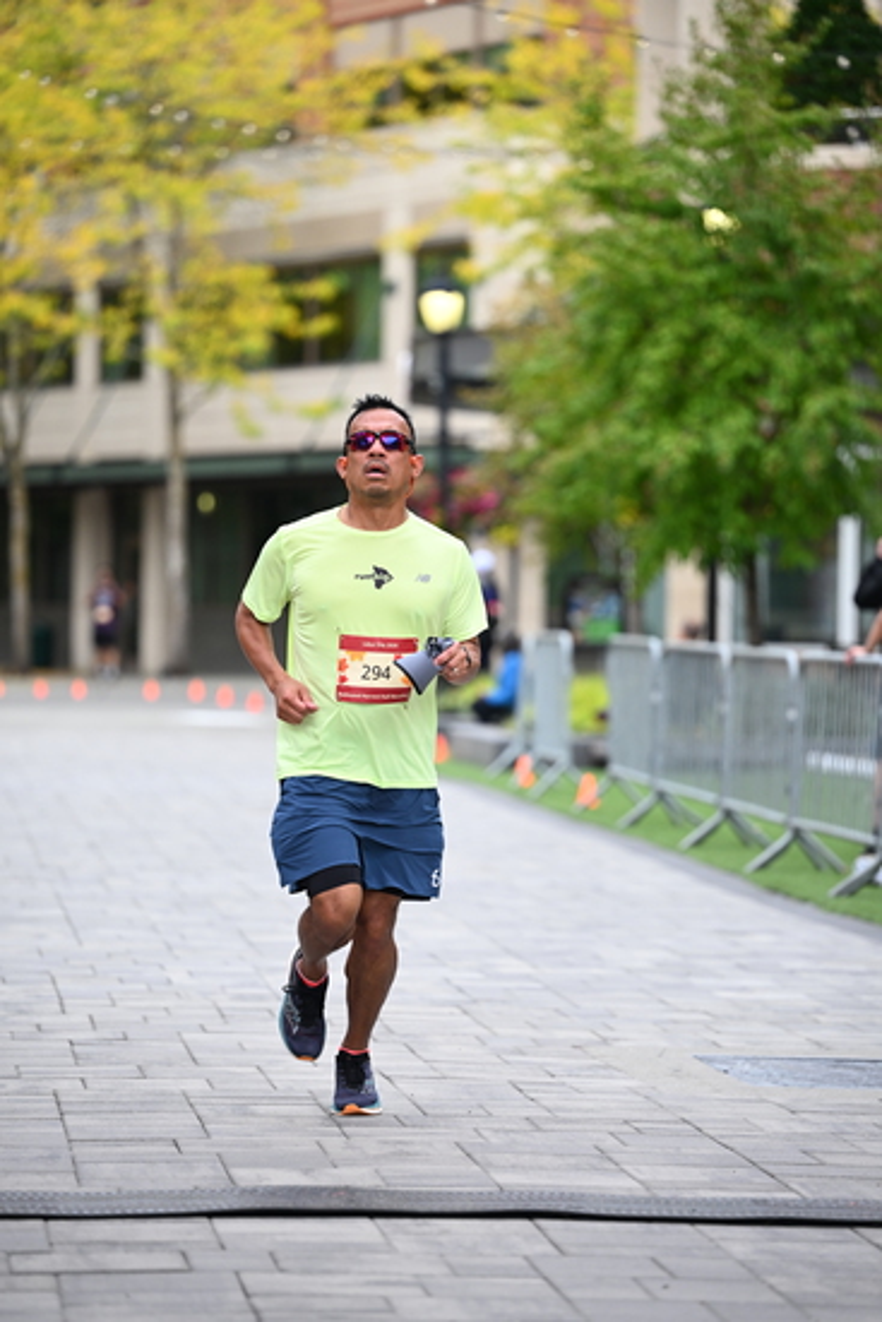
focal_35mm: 135
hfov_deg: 10.2
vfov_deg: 15.2
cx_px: 441
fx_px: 4958
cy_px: 661
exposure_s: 1/1600
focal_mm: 135
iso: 640
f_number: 2.8
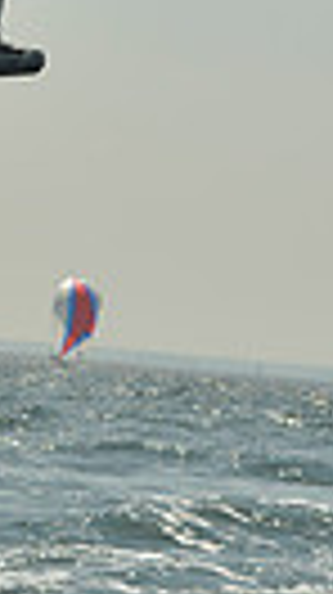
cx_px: -950
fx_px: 5068
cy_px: 349
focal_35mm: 322
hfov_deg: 3.6
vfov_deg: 6.7
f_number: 8
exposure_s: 1/1250
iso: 200
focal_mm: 70
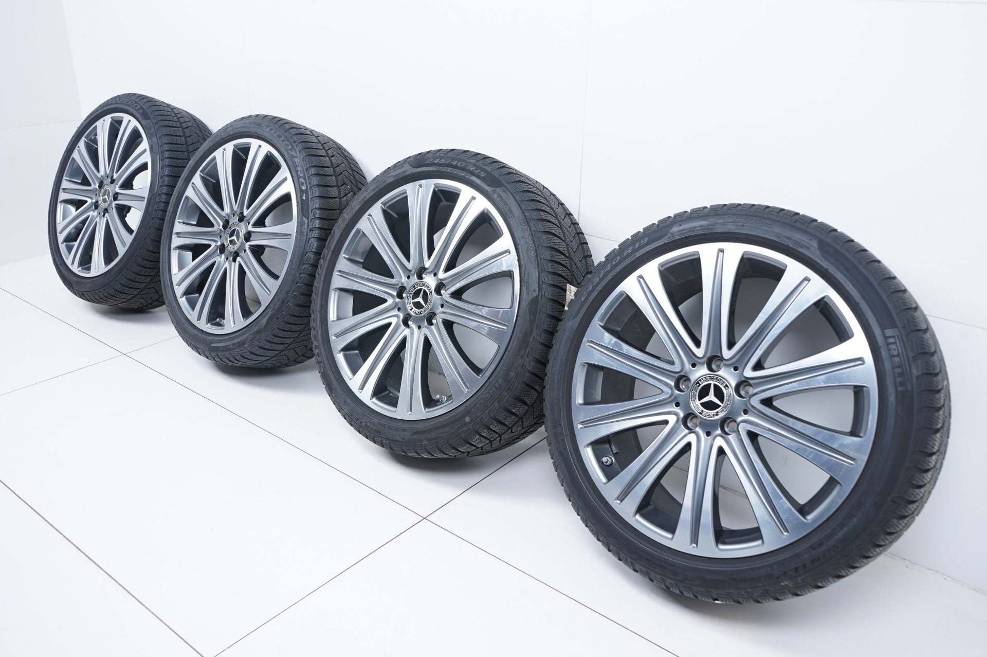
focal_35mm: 29
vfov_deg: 44.9
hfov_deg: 63.7
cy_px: 328
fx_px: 794
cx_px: 494
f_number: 7.1
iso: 250
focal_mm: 29
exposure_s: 1/100
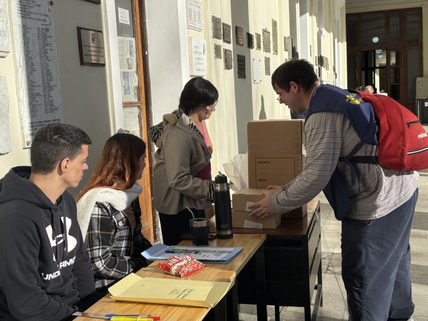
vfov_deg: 30.3
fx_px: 593
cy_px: 160
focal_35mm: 48
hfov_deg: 39.7
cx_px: 214
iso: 100
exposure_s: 1/5208
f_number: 1.78
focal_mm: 6.76
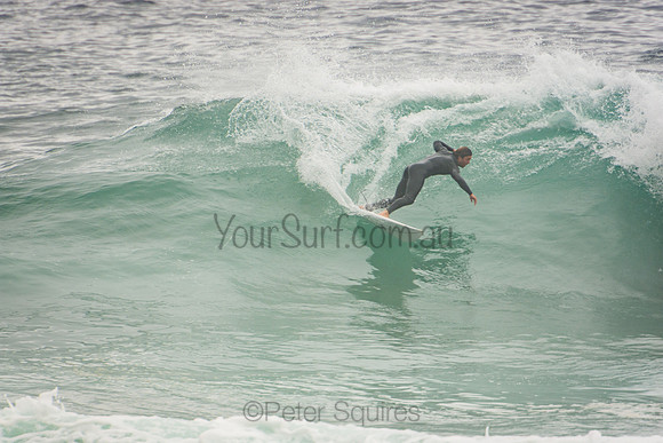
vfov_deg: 2.3
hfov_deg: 3.4
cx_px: 332
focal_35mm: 600
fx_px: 11052
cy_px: 222
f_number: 5.6
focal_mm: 400
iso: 200
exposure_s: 1/1250
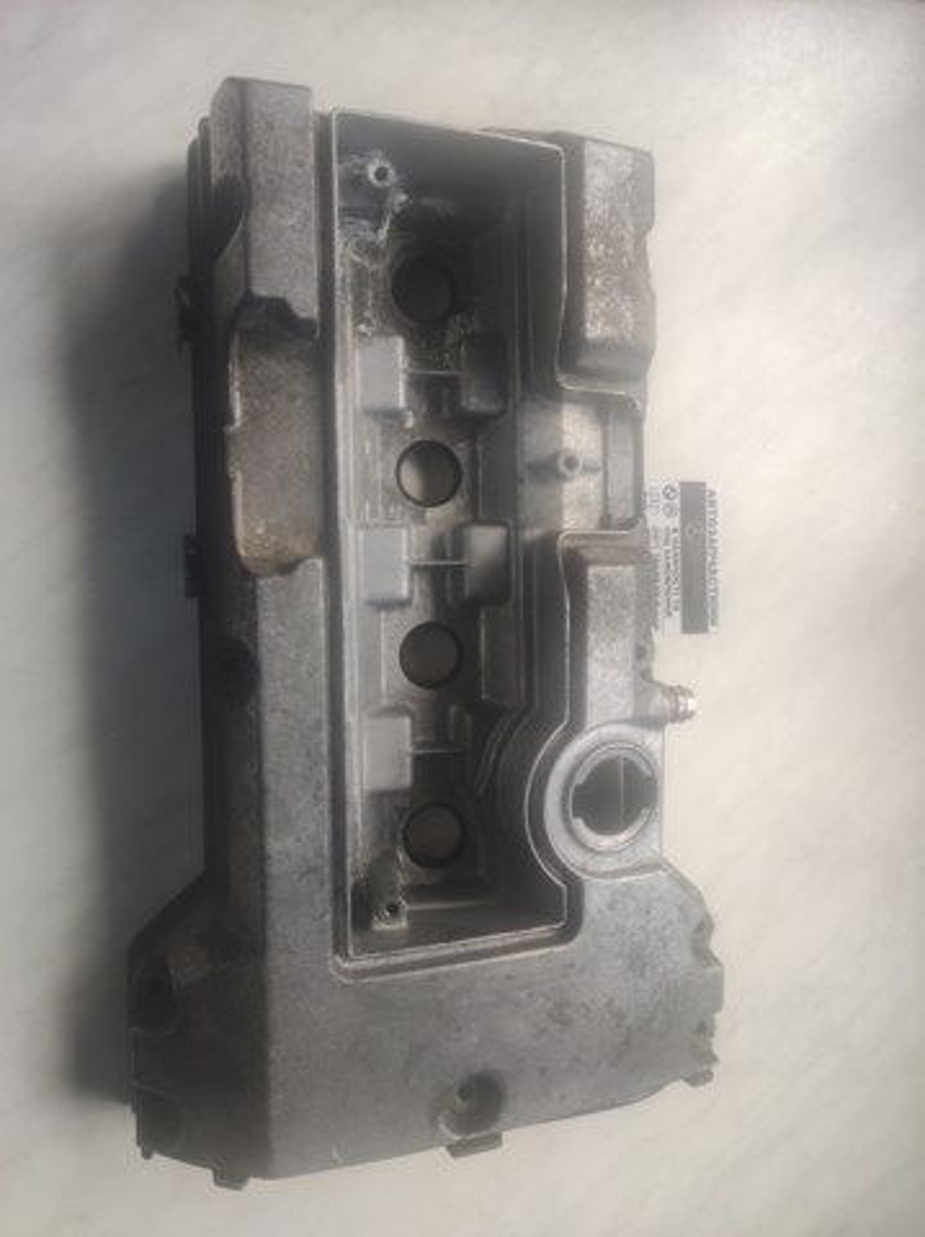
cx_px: 462
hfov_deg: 74.6
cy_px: 618
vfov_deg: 91.1
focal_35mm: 17
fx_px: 607
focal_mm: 4.74
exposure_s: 1/50
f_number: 1.79
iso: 107
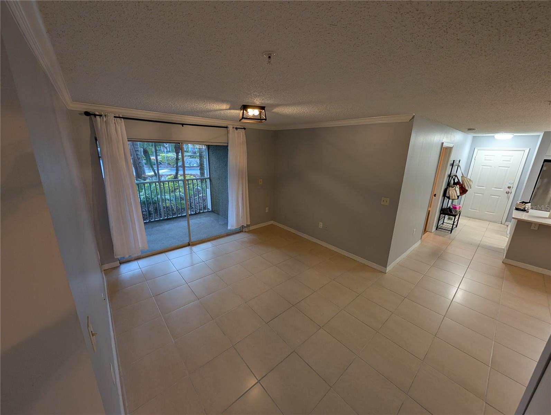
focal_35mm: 12
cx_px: 276
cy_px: 208
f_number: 1.7
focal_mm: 2.02
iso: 72
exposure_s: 1/40
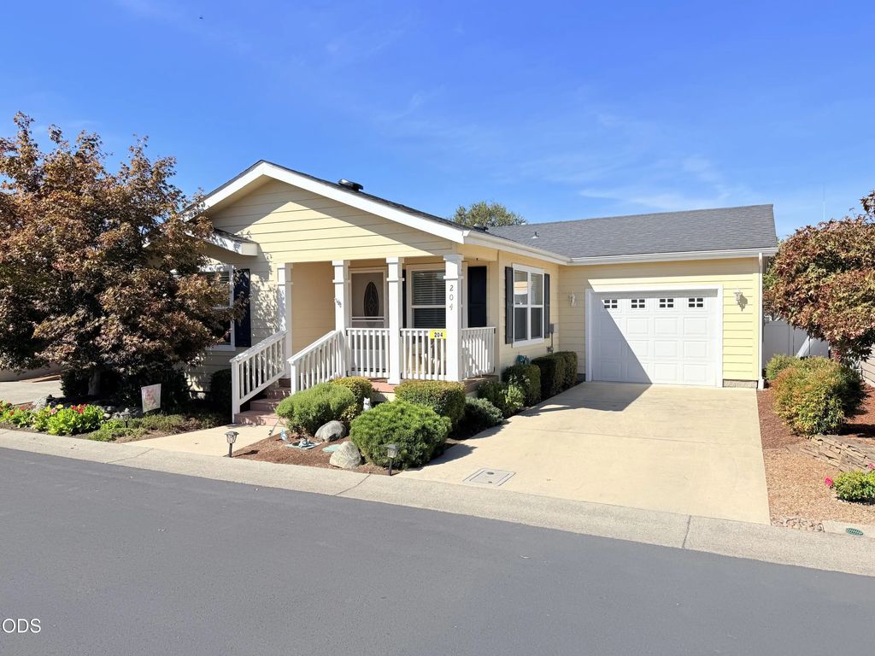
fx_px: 607
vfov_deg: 56.8
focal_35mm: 24
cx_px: 438
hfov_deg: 71.6
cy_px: 328
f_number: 1.78
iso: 80
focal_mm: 6.76
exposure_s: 1/6711
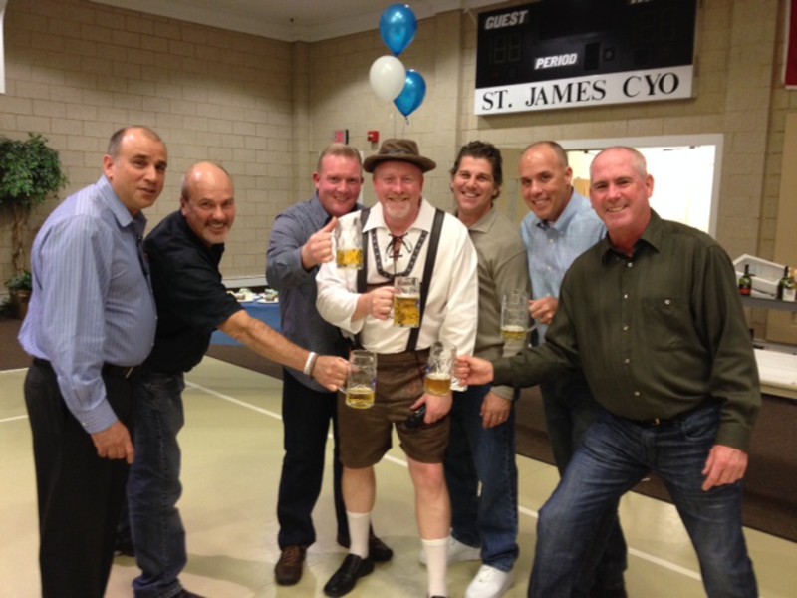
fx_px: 806
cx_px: 398
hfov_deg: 52.6
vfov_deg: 40.7
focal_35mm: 35
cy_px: 299
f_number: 2.4
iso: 160
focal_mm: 4.28
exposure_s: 1/20
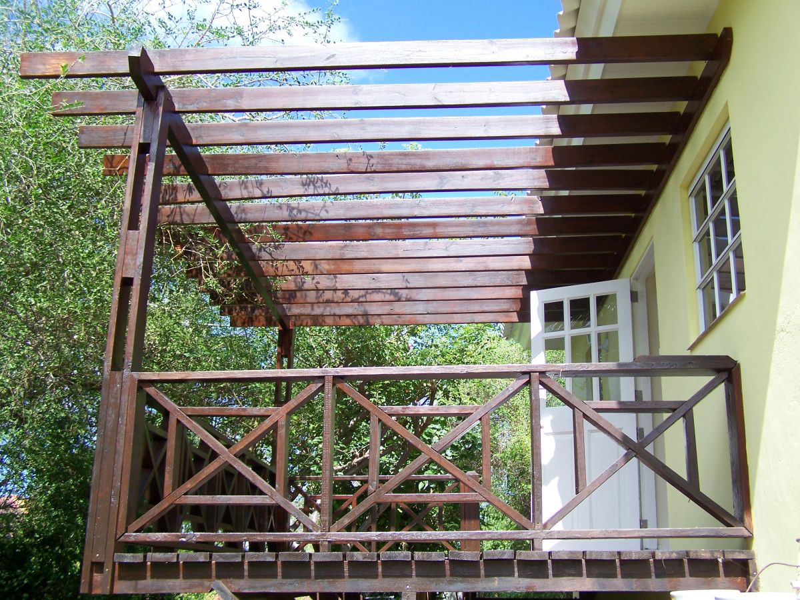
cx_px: 400
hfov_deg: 49.0
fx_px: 878
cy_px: 300
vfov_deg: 37.7
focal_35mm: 38
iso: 64
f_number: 2.8
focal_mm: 6.3
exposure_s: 1/320
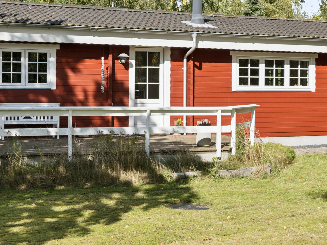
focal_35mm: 59
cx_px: 153
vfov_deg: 24.7
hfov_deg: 32.7
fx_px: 557
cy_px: 90
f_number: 8
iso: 200
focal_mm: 23
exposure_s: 1/500
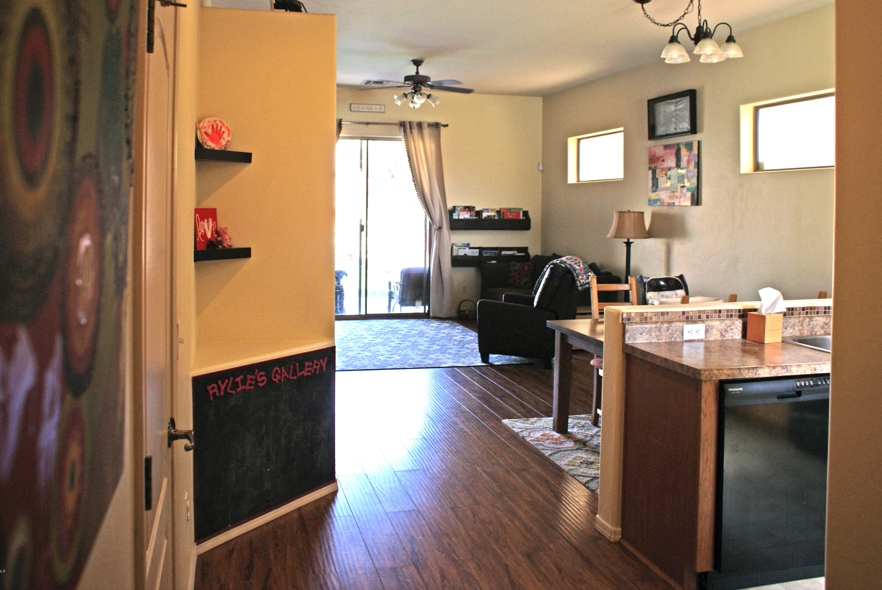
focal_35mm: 31
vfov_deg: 42.4
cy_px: 285
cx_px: 432
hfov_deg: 60.2
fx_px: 760
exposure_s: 1/40
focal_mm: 20
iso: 100
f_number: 4.5
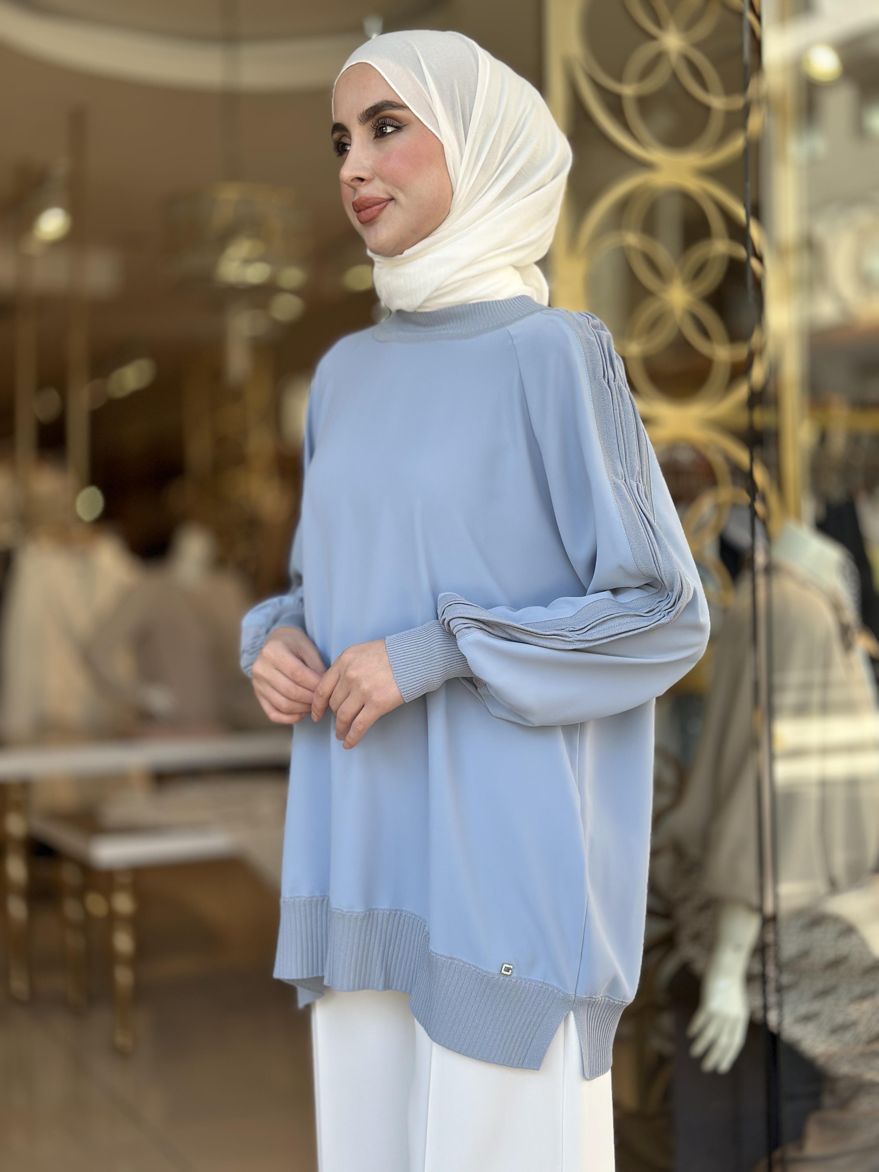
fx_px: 1625
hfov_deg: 30.3
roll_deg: +0.2
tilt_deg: +0.9
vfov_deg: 39.7
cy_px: 586
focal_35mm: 48
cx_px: 440
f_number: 1.78
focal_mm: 6.86
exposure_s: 1/745
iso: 80
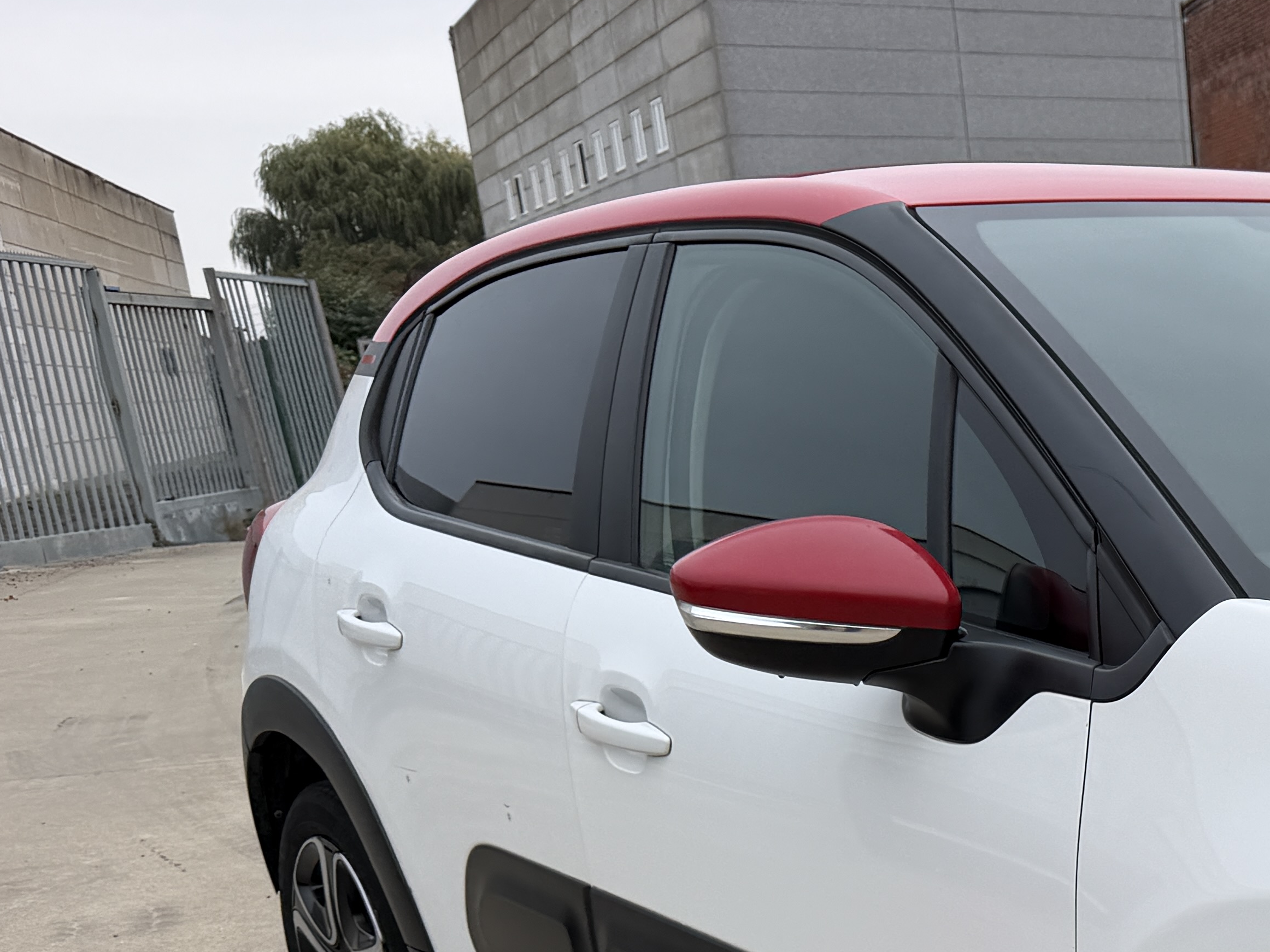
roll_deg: +2.6
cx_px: 1513
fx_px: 2165
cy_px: 1127
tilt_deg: -17.0
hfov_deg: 28.5
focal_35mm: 59
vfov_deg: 22.9
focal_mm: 6.76
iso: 80
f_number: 1.78
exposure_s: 1/1005
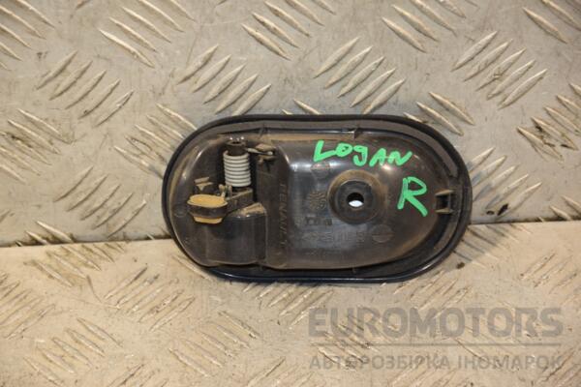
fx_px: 2179
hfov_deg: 15.2
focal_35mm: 135
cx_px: 290
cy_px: 194
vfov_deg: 10.2
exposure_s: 1/100
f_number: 5.6
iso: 800
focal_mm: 90
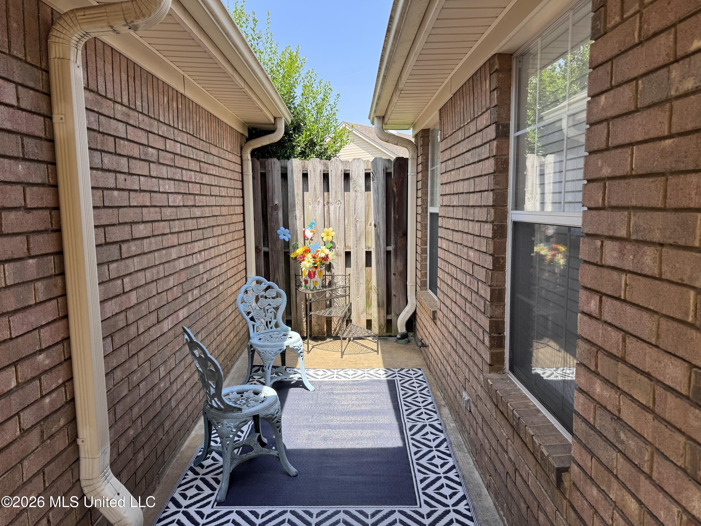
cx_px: 350
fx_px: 486
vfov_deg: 56.8
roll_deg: +1.0
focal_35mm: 24
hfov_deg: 71.6
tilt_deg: -8.3
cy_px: 263
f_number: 1.78
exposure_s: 1/832
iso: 80
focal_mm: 6.76
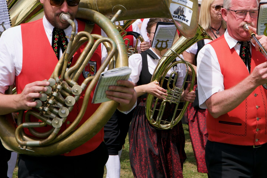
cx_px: 224
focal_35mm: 116
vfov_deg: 11.8
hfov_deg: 17.5
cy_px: 31
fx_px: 860
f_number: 8
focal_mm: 66
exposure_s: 1/320
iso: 160
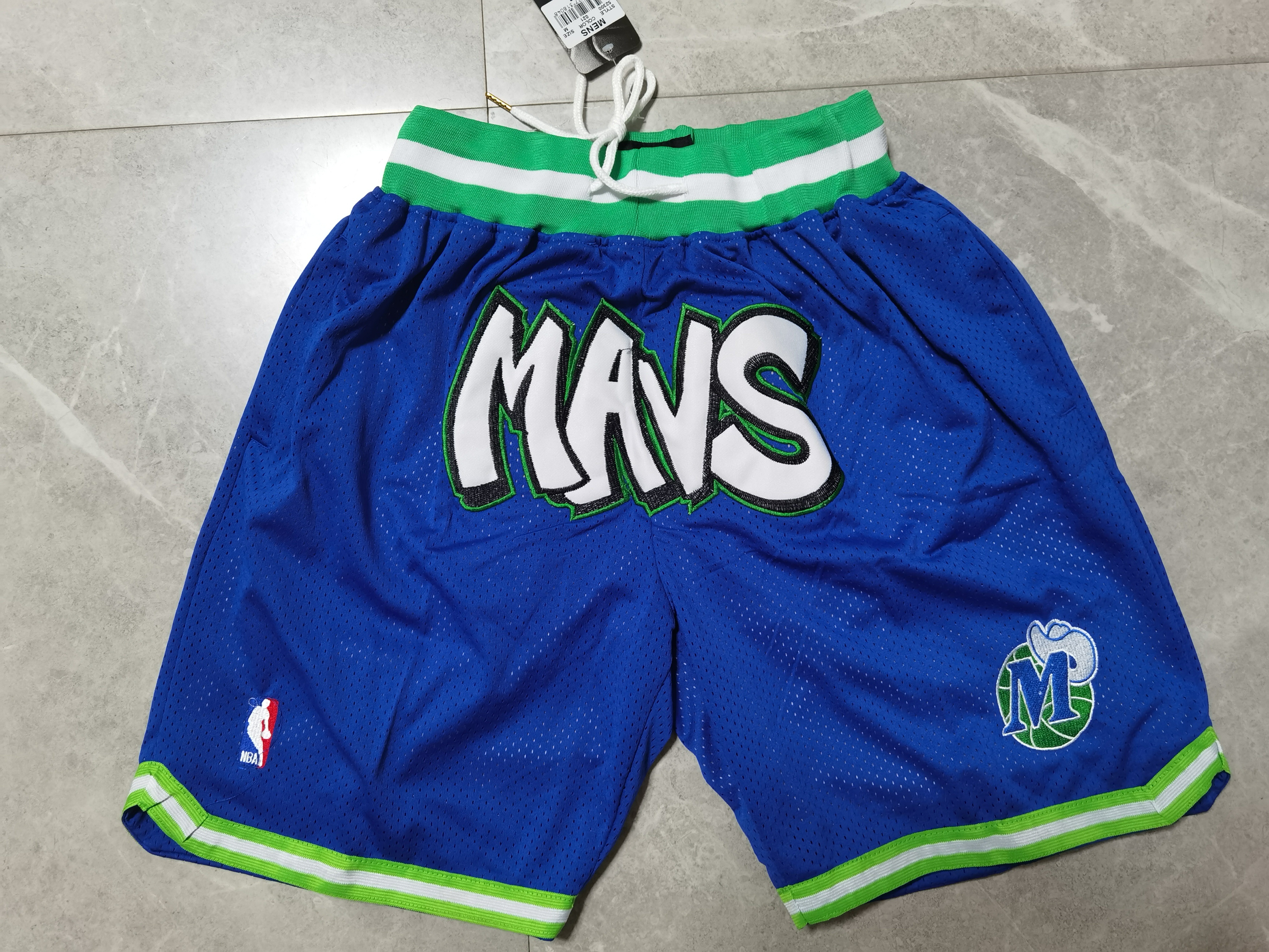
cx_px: 634
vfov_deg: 51.4
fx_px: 990
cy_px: 476
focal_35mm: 27
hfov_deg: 65.3
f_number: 1.9
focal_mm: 6.71
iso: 200
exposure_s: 1/50
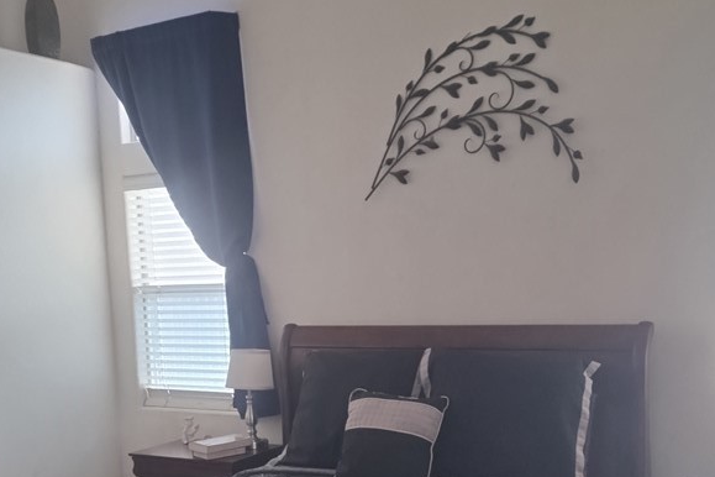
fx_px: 914
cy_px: 434
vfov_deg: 28.1
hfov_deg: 42.7
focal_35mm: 46
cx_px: 342
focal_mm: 4.71
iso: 108
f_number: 1.7
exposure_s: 1/40
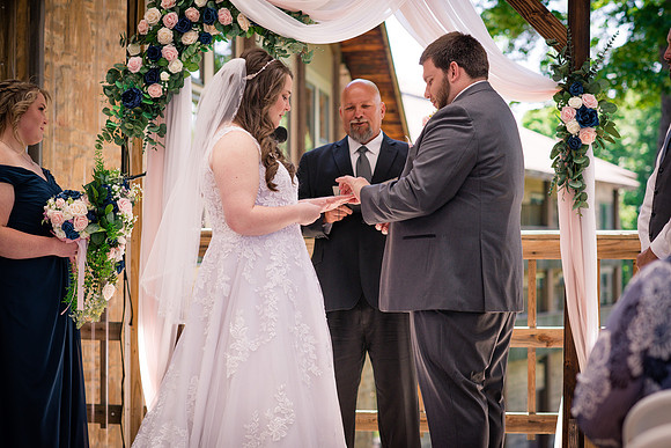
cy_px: 224
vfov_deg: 16.1
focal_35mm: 85
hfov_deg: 23.9
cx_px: 336
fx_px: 1585
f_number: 3.5
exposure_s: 1/800
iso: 400
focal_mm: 85
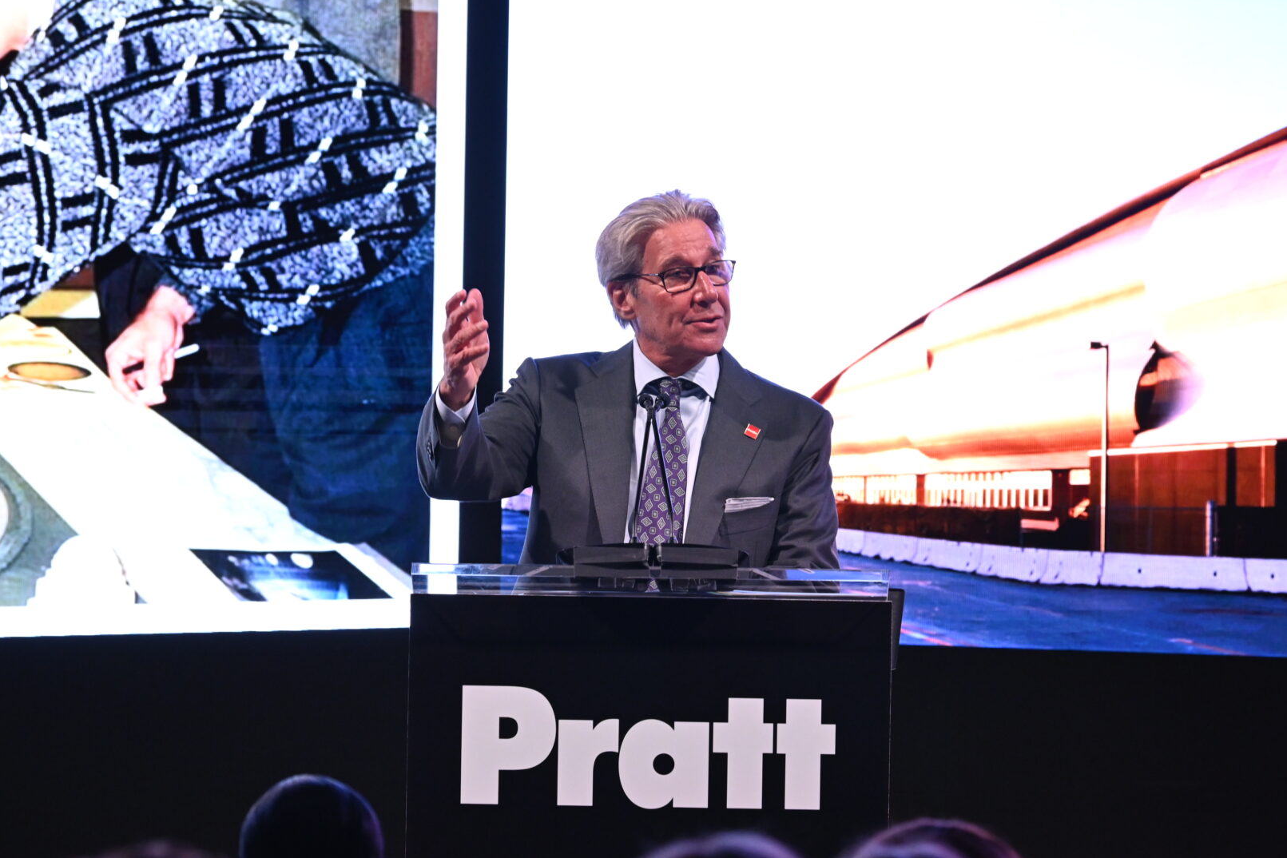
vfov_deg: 9.1
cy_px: 520
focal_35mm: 151
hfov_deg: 13.6
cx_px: 689
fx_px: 5398
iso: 1250
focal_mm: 95
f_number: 4
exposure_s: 1/160
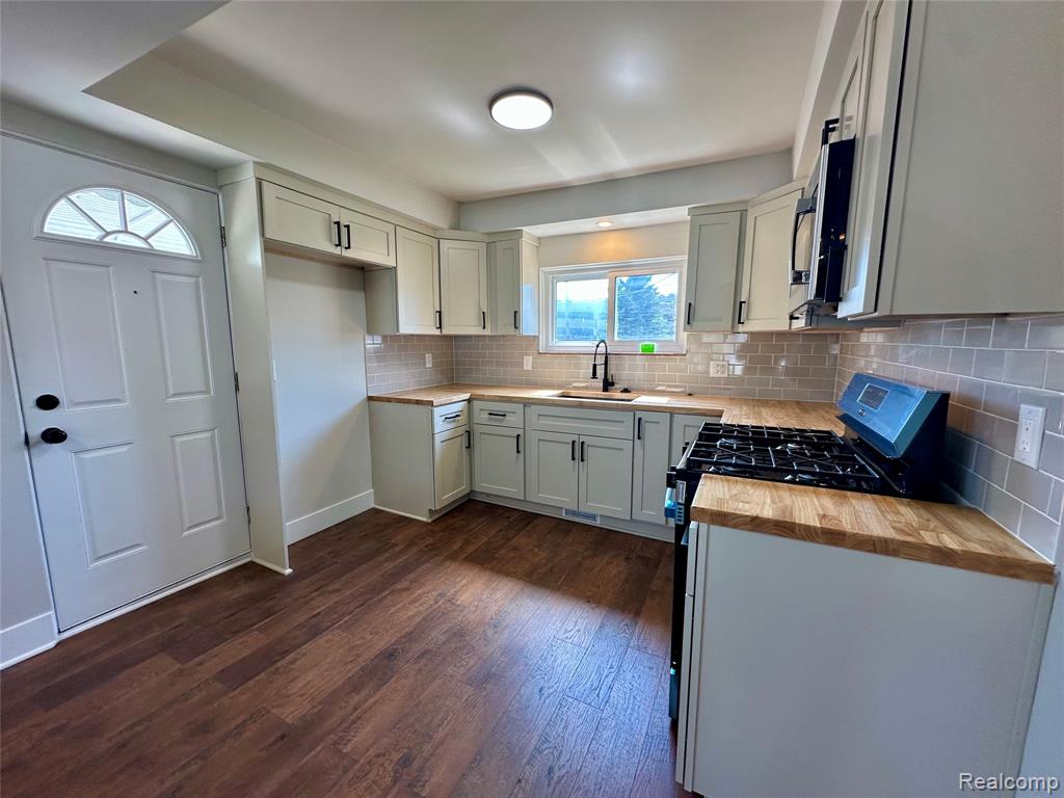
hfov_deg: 102.1
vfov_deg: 85.7
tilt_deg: -7.4
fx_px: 430
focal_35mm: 14
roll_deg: +0.1
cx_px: 532
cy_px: 399
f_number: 2.2
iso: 100
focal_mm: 2.22
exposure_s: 1/120
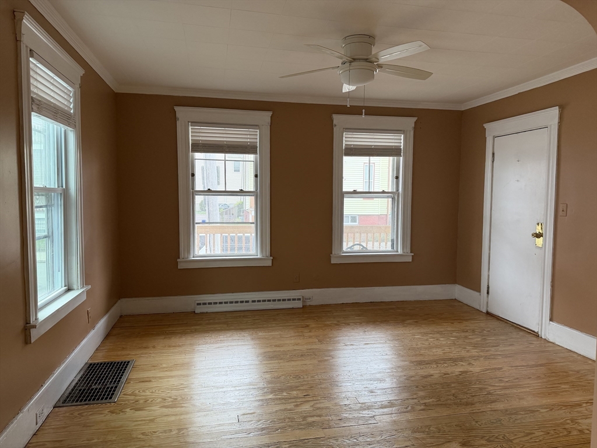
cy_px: 224
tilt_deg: -3.3
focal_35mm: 24
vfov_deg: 56.8
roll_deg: -0.8
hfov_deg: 71.6
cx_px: 298
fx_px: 414
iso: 200
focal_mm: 6.76
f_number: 1.78
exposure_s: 1/89
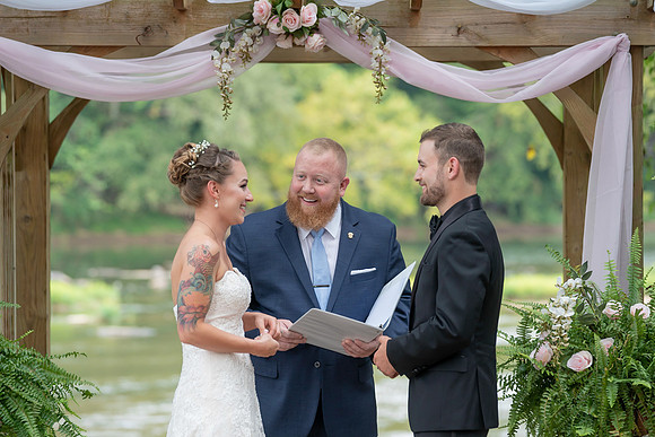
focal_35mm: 151
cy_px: 199
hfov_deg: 13.6
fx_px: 2752
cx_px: 299
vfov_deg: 9.1
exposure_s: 1/200
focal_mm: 139
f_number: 4
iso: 320
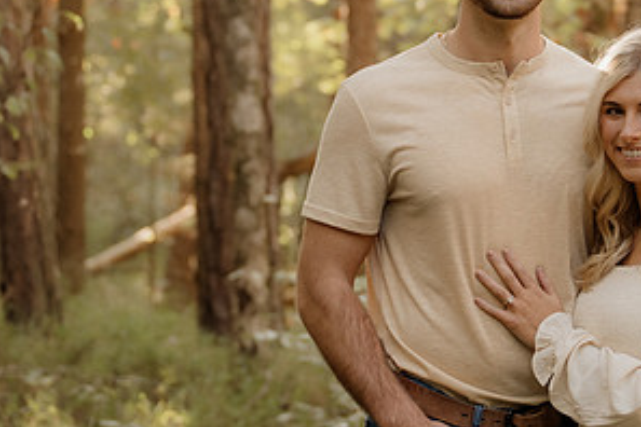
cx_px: 501
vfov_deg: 8.7
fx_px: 2813
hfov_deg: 12.9
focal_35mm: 158
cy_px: 194
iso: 500
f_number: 2.8
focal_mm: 54
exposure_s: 1/100
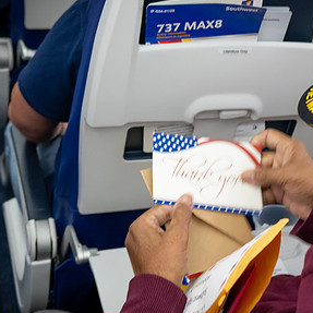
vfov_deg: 24.0
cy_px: 167
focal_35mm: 72
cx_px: 239
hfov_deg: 23.7
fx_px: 737
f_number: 6.3
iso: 6400
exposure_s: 1/60
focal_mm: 42
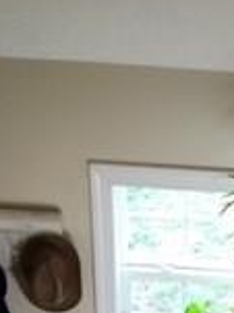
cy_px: 510
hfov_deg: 12.0
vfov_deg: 14.6
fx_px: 1110
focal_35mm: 123
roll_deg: -0.7
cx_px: 178
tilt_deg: -44.3
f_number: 2.2
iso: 32
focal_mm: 4.15
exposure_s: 1/40
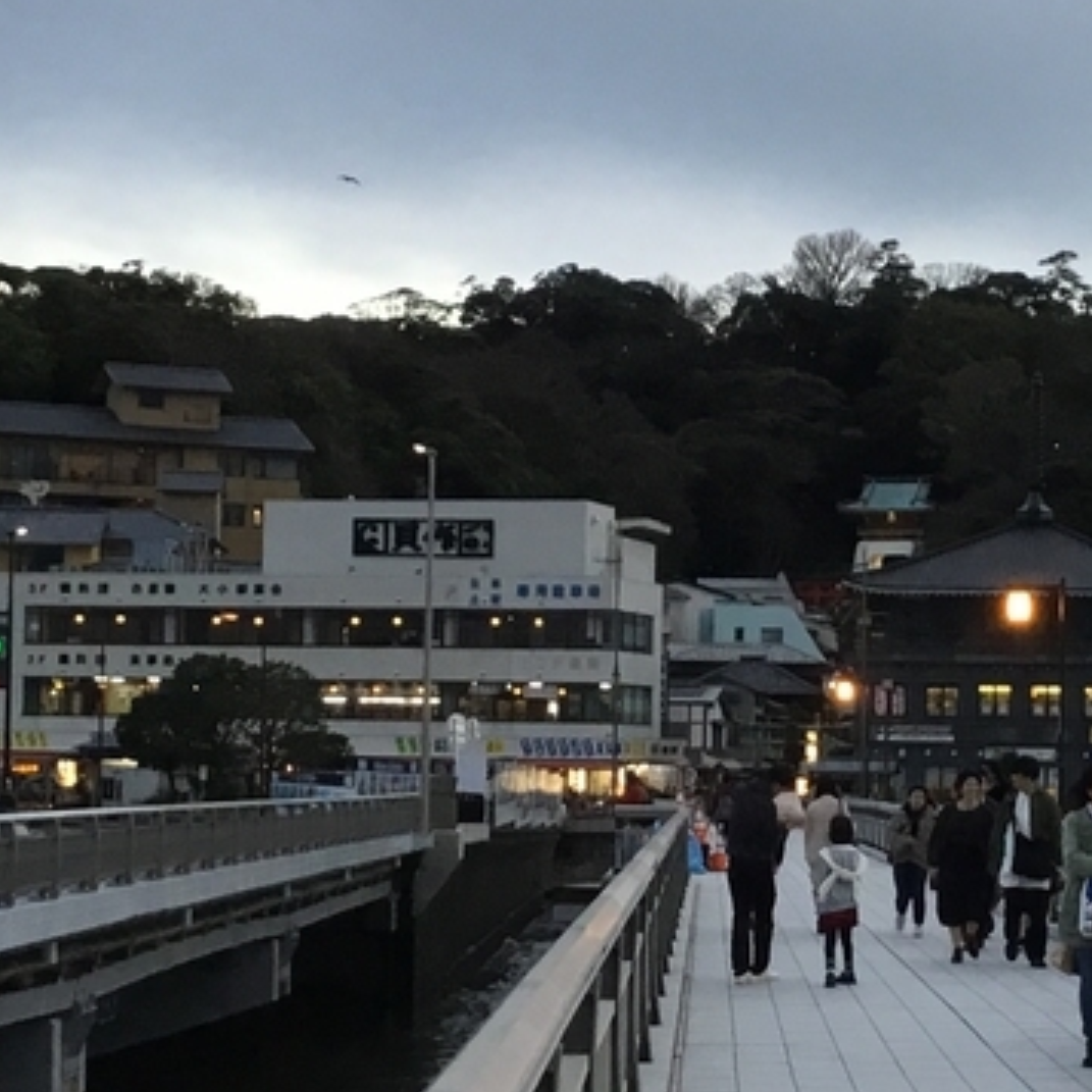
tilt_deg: +0.3
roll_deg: +0.3
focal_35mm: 92
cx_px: 878
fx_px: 3284
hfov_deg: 18.7
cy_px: 633
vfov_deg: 18.9
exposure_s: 1/30
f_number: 2.4
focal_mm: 3.3
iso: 25
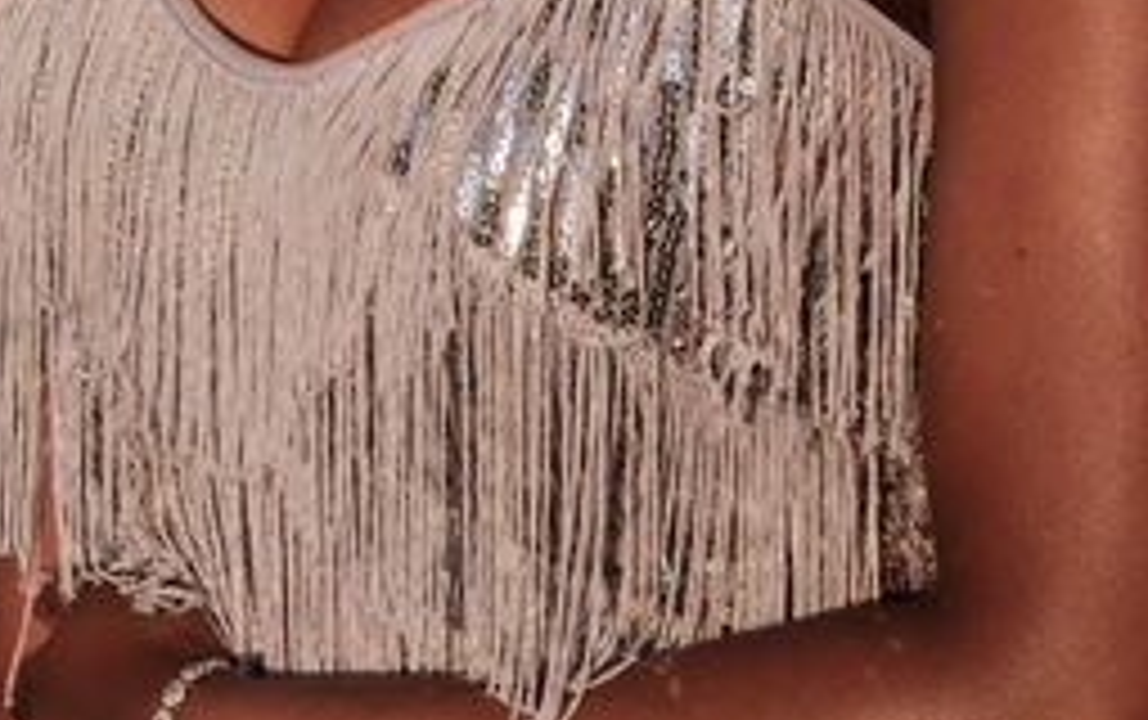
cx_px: 443
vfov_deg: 7.4
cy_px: -346
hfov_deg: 12.0
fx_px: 5450
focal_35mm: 174
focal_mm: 46.3
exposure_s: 1/125
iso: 200
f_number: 16
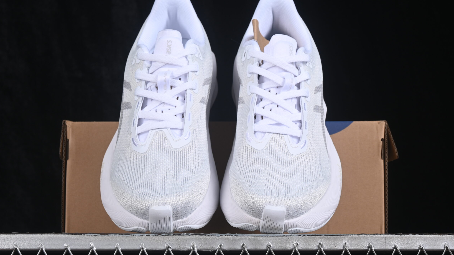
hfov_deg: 26.9
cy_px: 140
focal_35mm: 79
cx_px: 226
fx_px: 951
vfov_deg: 15.3
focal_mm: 50
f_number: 8
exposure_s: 1/80
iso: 160
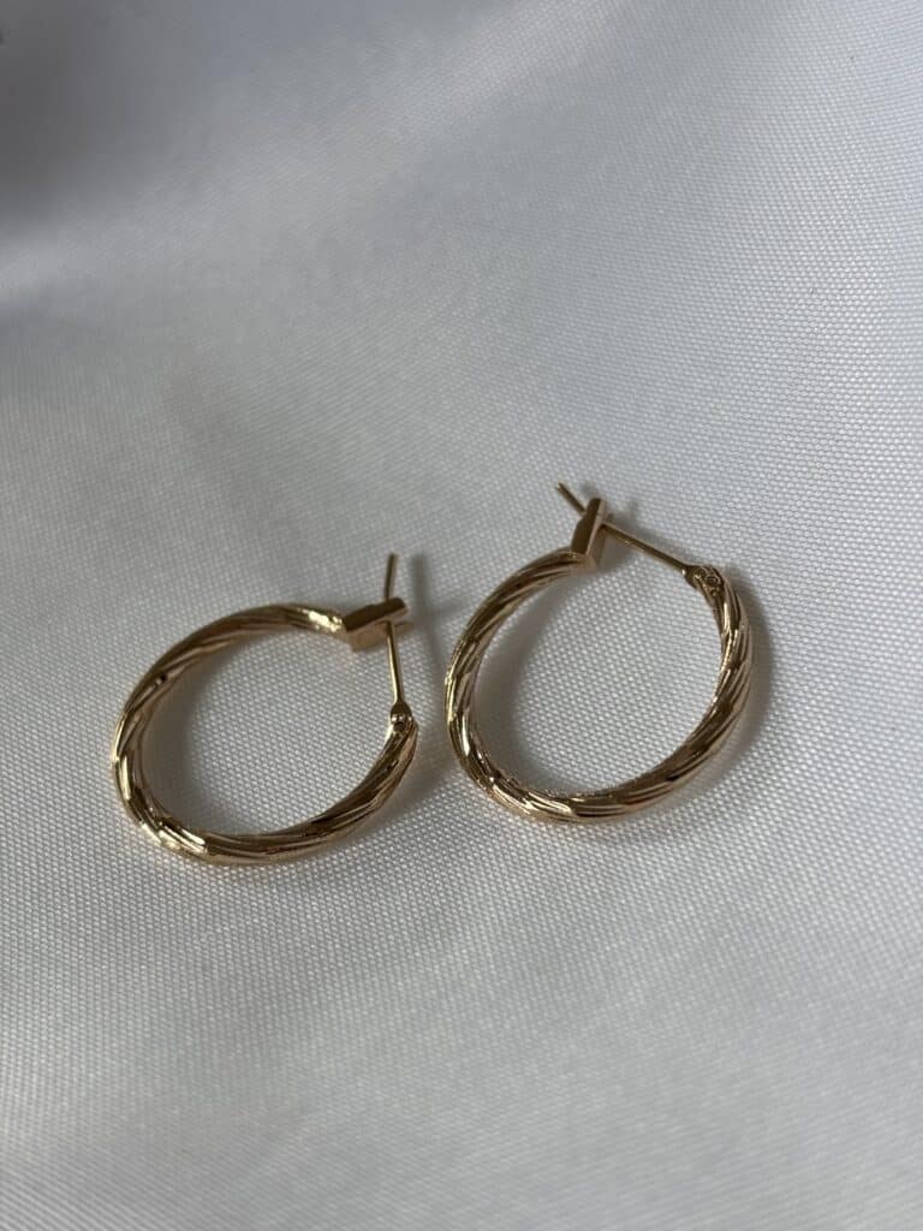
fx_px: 1849
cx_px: 462
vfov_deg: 36.8
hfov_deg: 28.0
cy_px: 616
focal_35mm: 52
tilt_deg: -52.1
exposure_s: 1/121
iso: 32
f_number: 1.6
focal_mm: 5.96
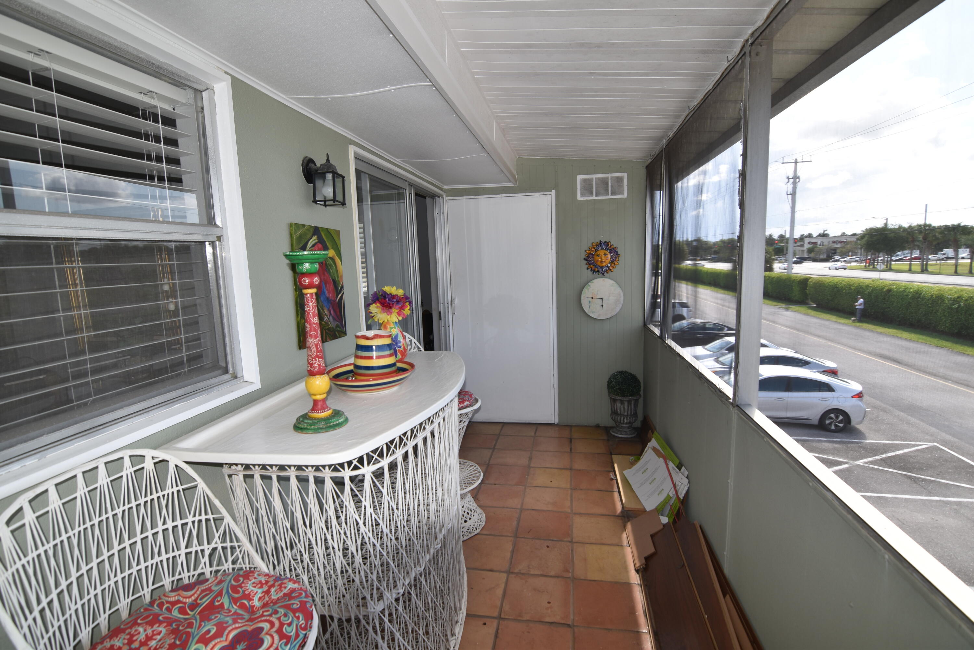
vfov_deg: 69.7
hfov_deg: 92.4
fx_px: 467
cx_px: 487
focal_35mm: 17
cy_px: 325
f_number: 6.3
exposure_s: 1/200
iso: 100
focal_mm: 11.5
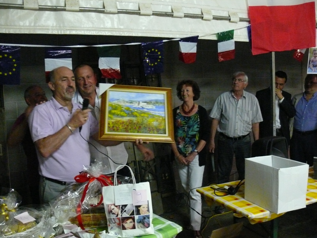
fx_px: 321
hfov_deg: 52.6
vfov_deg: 40.7
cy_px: 119
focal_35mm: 35
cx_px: 158
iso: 800
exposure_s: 1/25
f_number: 2.8
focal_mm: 7.4
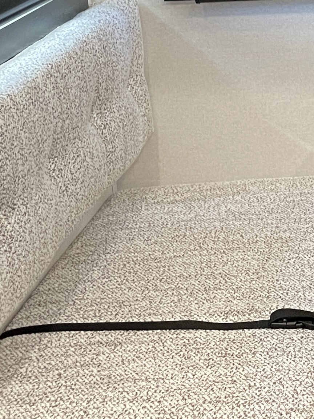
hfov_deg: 14.7
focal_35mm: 91
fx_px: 1101
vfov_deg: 21.3
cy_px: 96
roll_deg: +2.5
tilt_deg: -13.6
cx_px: 518
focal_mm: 4.2
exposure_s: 1/60
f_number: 1.6
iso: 400
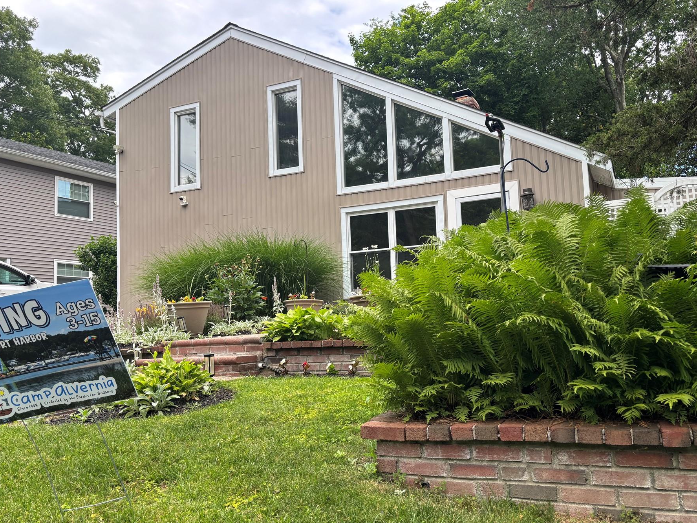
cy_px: 283
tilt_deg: +5.8
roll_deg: +2.2
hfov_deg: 59.9
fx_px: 604
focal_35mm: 30
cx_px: 379
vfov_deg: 46.7
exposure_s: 1/335
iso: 50
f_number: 1.6
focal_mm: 5.96
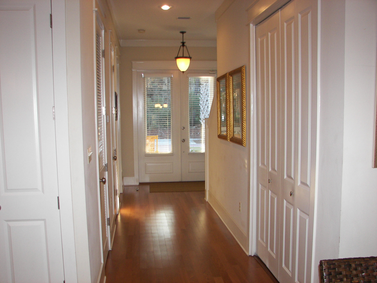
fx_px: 392
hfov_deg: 51.4
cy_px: 142
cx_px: 188
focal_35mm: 36
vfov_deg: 39.7
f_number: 2.8
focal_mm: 6
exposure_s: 1/30
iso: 100
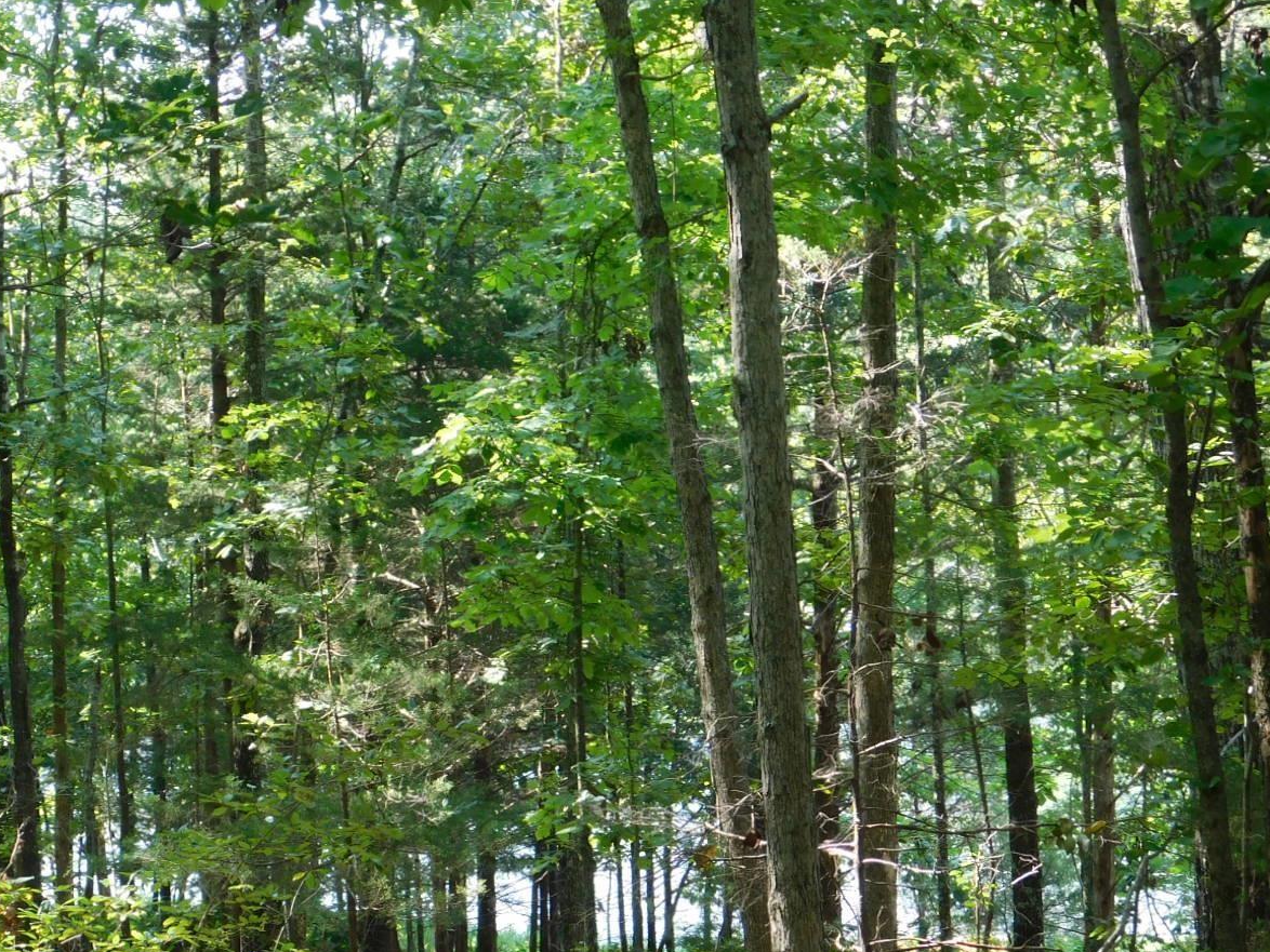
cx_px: 439
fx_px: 4000
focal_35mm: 109
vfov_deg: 13.6
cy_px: 594
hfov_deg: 18.0
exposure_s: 1/30
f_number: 4.4
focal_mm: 14.2
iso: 125
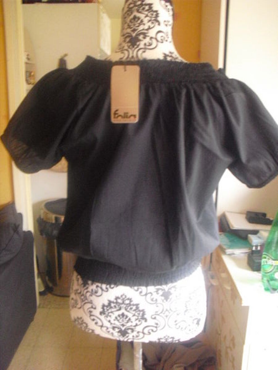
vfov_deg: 51.4
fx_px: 385
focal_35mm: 36
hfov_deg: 39.7
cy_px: 185
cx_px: 139
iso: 800
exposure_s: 1/8
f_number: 3.1
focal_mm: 6.3
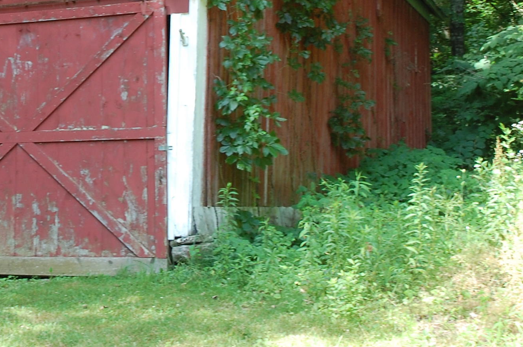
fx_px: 1337
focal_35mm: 92
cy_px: 18
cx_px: 39
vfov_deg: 14.6
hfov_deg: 21.6
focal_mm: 27
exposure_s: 1/80
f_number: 8
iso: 400
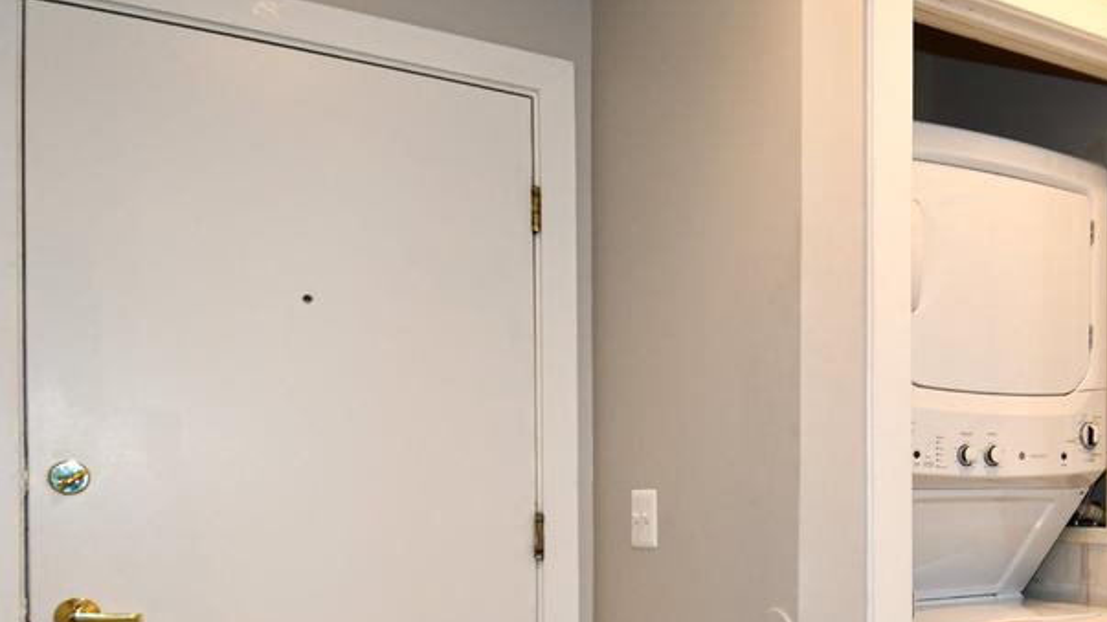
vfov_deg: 35.4
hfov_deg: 58.7
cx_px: 793
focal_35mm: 32
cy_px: 505
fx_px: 939
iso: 450
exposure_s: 1/60
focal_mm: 12
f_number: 4
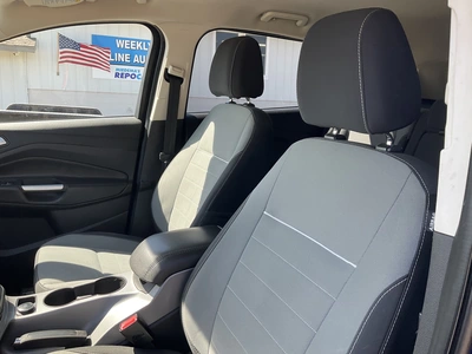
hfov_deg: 61.7
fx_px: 395
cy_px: 177
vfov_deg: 48.2
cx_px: 236
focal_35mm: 29
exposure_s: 1/180
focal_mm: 3
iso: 25
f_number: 1.8
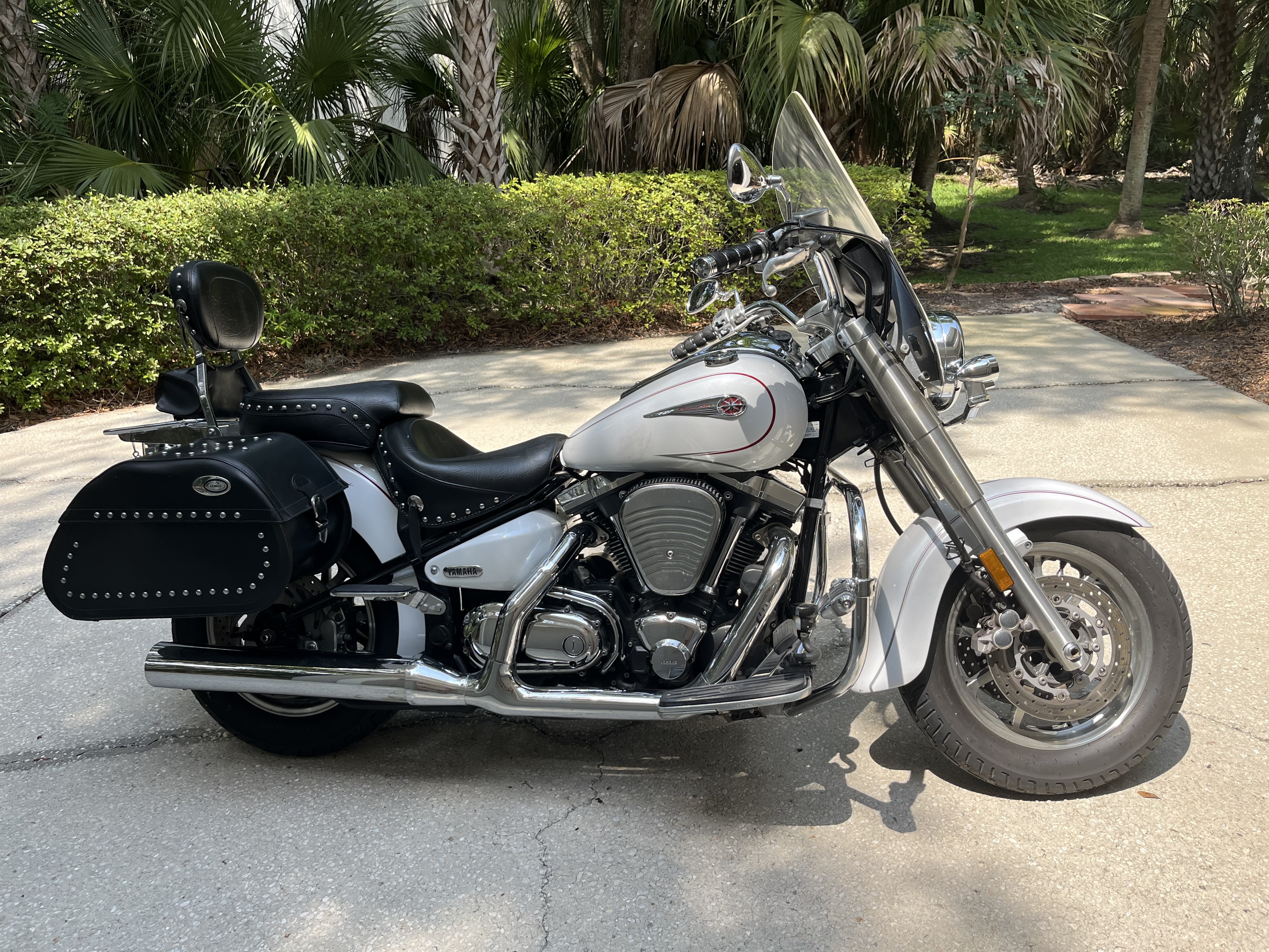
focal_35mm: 26
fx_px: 953
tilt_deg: -21.3
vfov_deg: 53.1
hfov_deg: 67.3
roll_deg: +2.5
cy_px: 476
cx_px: 634
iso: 50
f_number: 1.6
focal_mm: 5.1
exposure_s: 1/1036
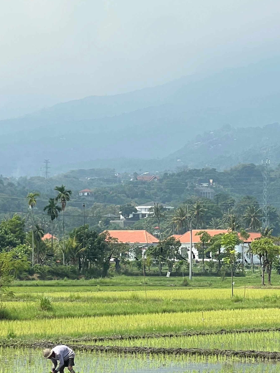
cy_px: 208
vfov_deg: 11.4
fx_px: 1866
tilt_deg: +2.6
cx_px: 66
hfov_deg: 8.6
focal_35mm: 173
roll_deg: +0.1
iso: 32
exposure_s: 1/896
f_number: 2.8
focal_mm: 9
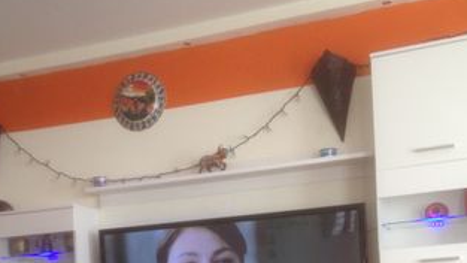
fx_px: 854
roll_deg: +2.3
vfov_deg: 16.7
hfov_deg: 30.3
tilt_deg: -0.2
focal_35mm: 69
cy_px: 315
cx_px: 148
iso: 64
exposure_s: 1/20
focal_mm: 4.12
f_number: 2.4
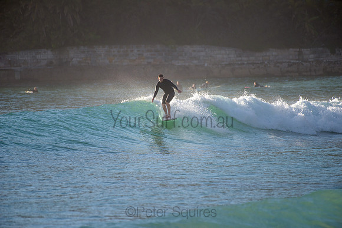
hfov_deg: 4.1
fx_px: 4751
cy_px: 114
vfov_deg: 2.8
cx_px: 171
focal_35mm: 500
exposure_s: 1/2000
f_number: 5.6
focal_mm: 500
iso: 360
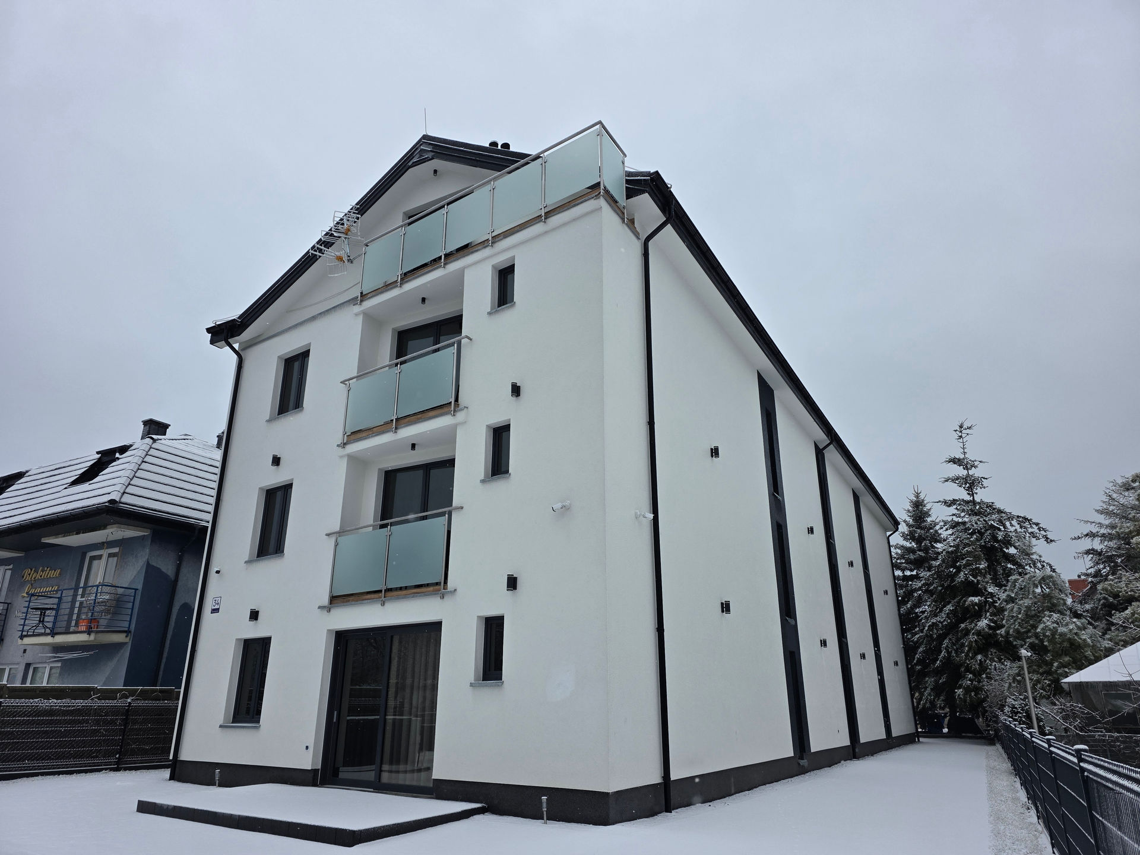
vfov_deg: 58.9
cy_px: 428
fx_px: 757
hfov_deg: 73.9
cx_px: 570
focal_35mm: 23
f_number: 1.7
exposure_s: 1/1920
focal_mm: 6.3
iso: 80
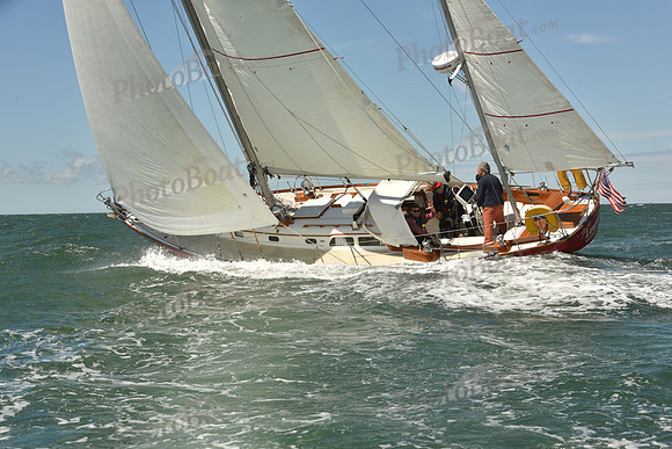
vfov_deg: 19.5
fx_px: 1307
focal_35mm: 70
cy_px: 224
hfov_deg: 28.8
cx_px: 336
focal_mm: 70
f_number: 11
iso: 320
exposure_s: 1/800
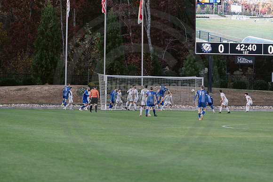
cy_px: 91
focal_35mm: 200
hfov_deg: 10.3
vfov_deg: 6.9
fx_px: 1517
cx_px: 136
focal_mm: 200
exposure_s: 1/1250
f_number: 3.5
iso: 1250
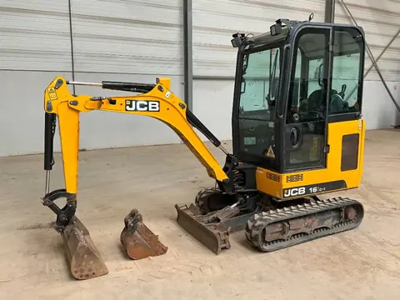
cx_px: 200
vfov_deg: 48.2
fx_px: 335
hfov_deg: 61.7
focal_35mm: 29
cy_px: 150
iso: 64
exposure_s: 1/65
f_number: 1.8
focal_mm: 3
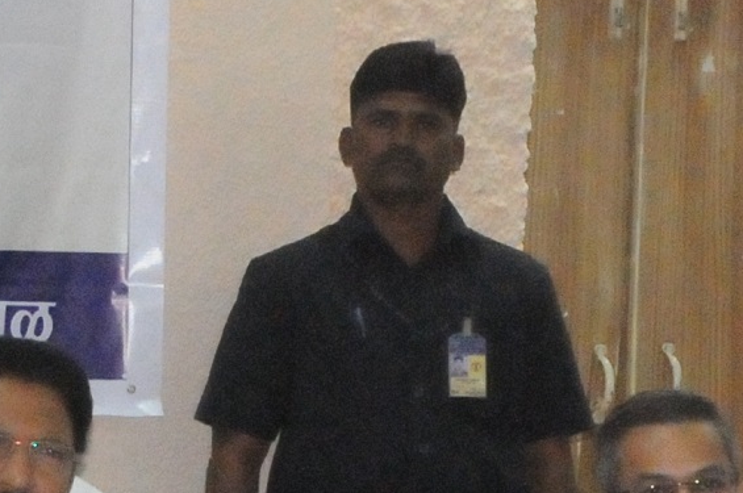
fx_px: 4926
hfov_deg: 8.5
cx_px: -331
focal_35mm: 239
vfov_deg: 5.7
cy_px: 400
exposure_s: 1/80
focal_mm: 30
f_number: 6.3
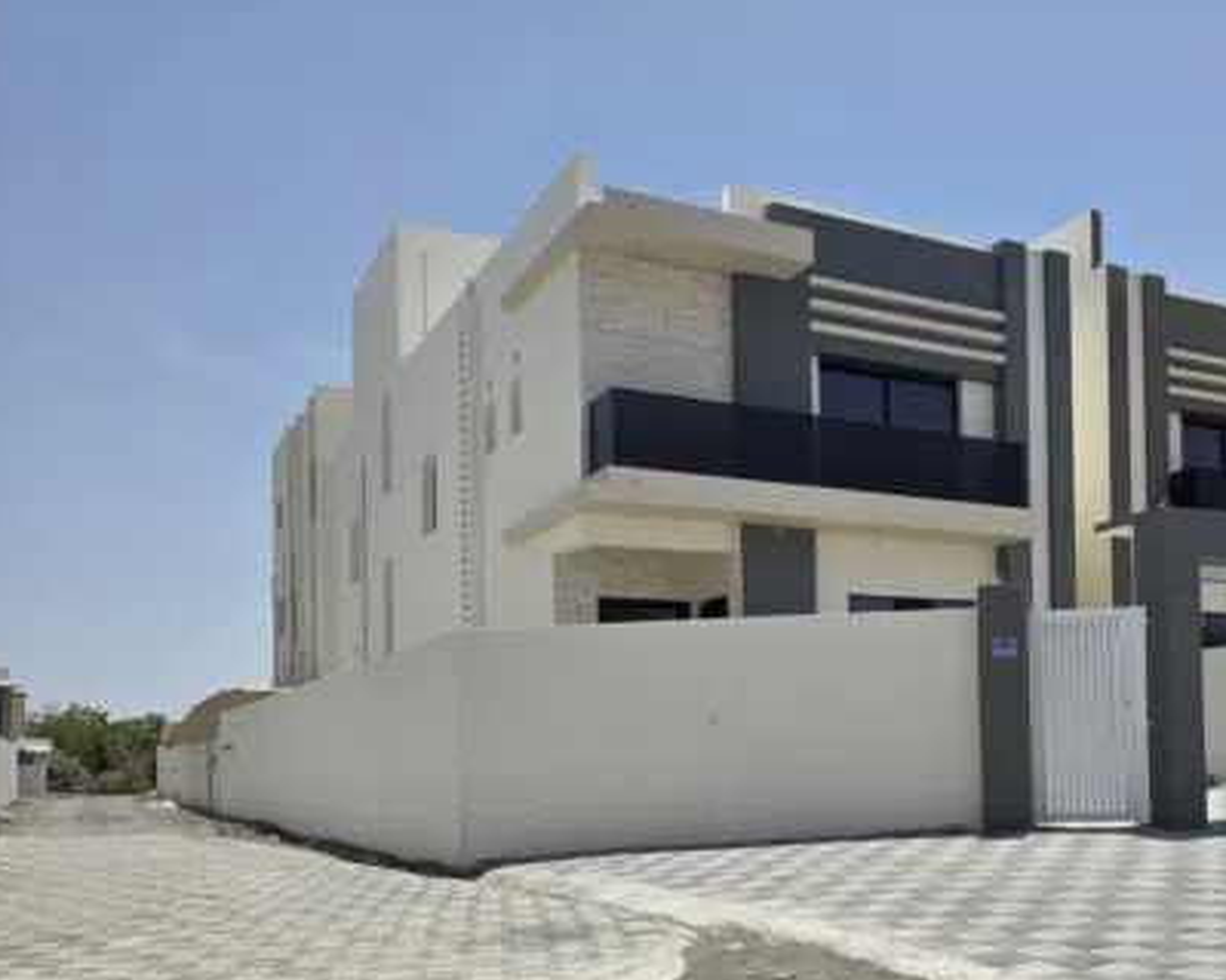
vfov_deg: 40.5
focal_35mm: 36
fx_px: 1306
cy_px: 676
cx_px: 943
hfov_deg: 48.1
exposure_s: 1/7944
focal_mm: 6.3
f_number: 1.7
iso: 64
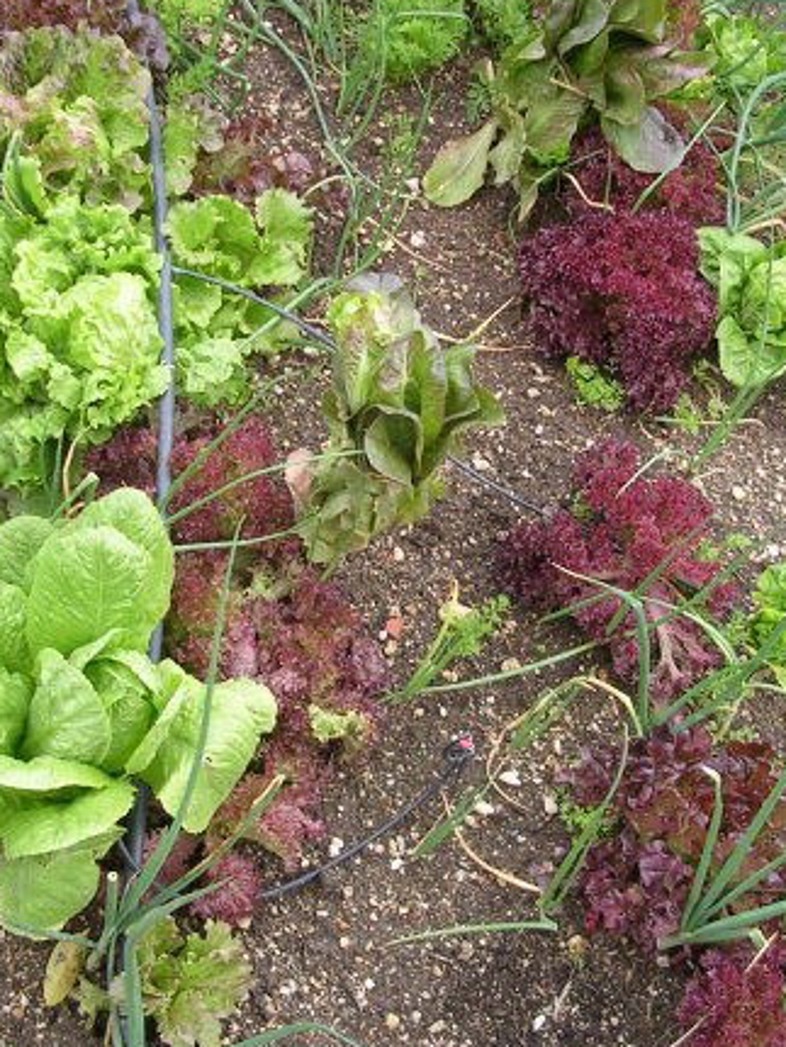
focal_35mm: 53
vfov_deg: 36.1
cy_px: 504
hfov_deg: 27.5
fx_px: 1603
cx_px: 409
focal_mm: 5.8
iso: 50
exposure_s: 1/124
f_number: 2.8
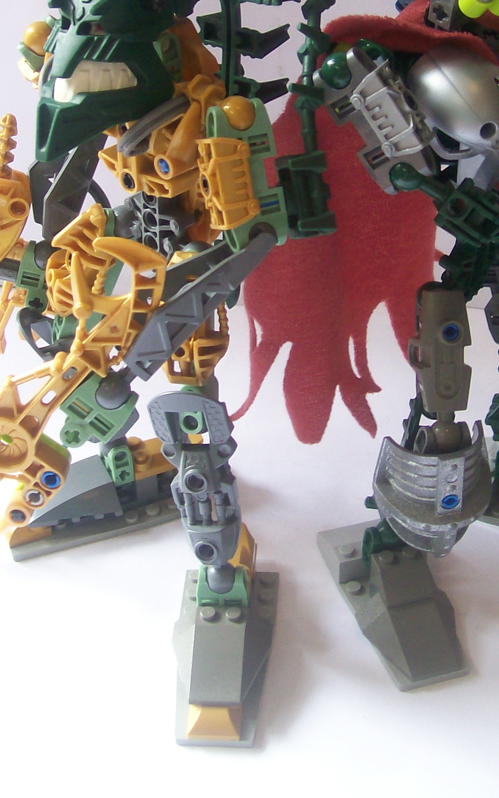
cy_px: 270
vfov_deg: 31.3
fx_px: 1414
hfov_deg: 20.0
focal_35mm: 65
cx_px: 312
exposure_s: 1/32
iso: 81
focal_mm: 6
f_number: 2.7
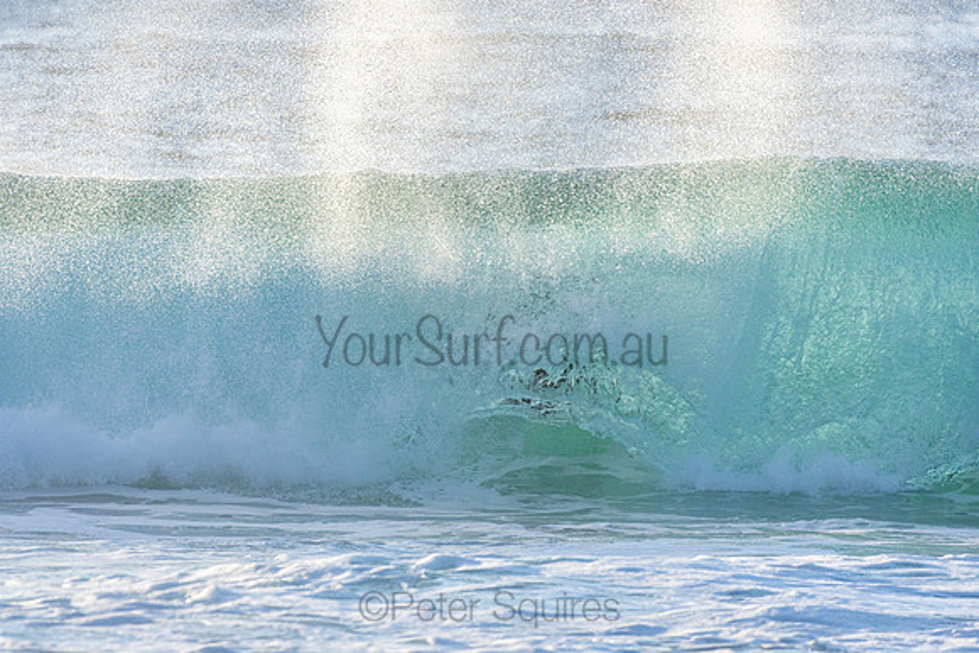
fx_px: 20400
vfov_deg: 1.8
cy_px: 326
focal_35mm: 750
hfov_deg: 2.7
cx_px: 490
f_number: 5.6
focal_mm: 500
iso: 250
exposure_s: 1/1250
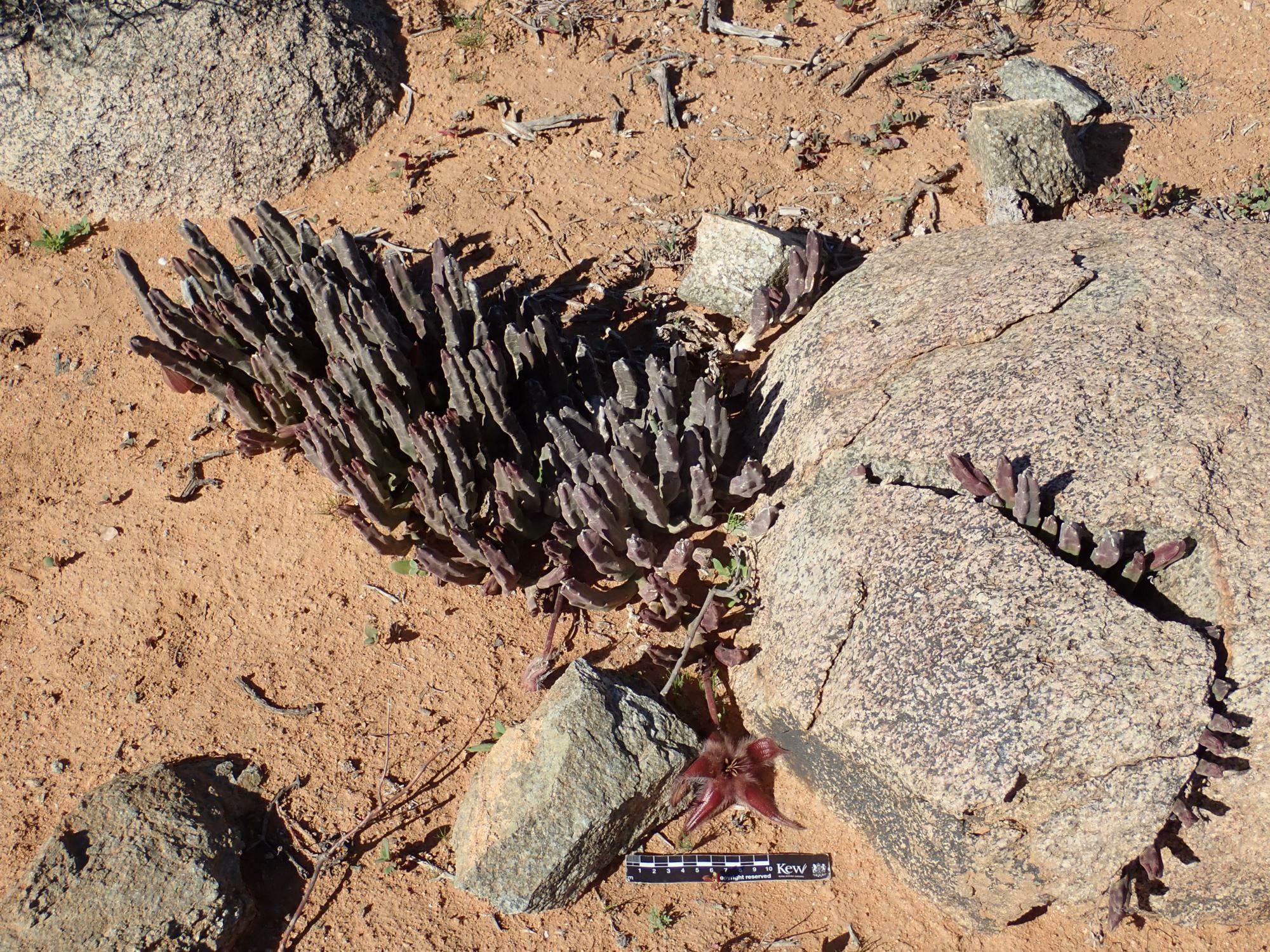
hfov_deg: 38.9
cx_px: 635
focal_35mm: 49
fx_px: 1798
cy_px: 476
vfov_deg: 29.7
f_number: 4.5
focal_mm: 8.99
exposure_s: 1/500
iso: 100
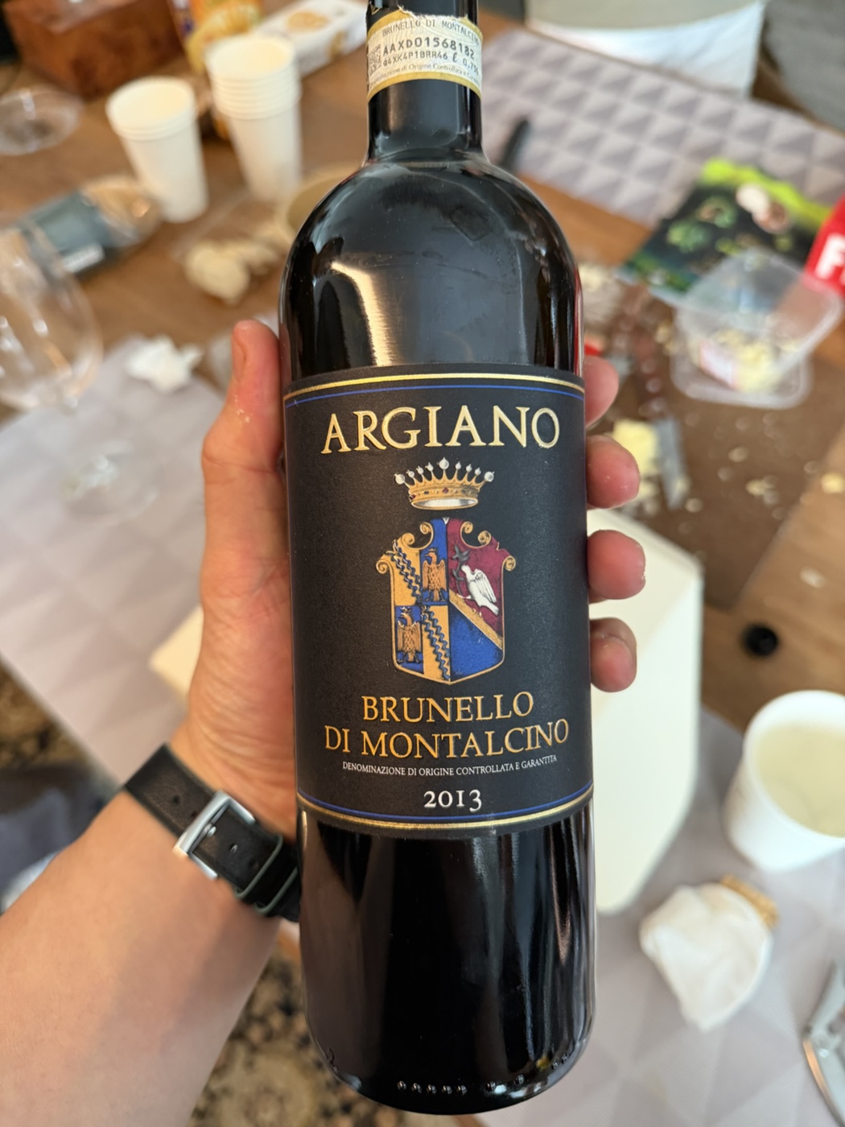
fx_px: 781
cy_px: 564
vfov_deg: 71.6
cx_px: 422
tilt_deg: -55.8
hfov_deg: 56.8
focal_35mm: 24
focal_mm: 6.76
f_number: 1.78
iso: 400
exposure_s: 1/50
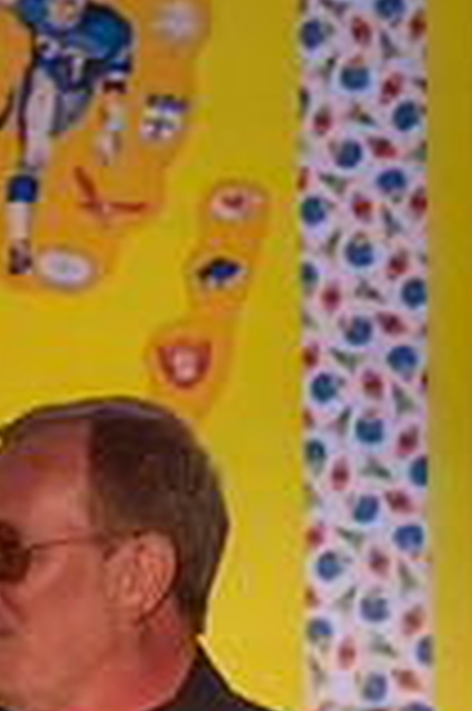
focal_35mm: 1021
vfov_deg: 2.0
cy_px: 857
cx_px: -211
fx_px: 20122
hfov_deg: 1.3
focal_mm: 185
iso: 900
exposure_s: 1/60
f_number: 5.3
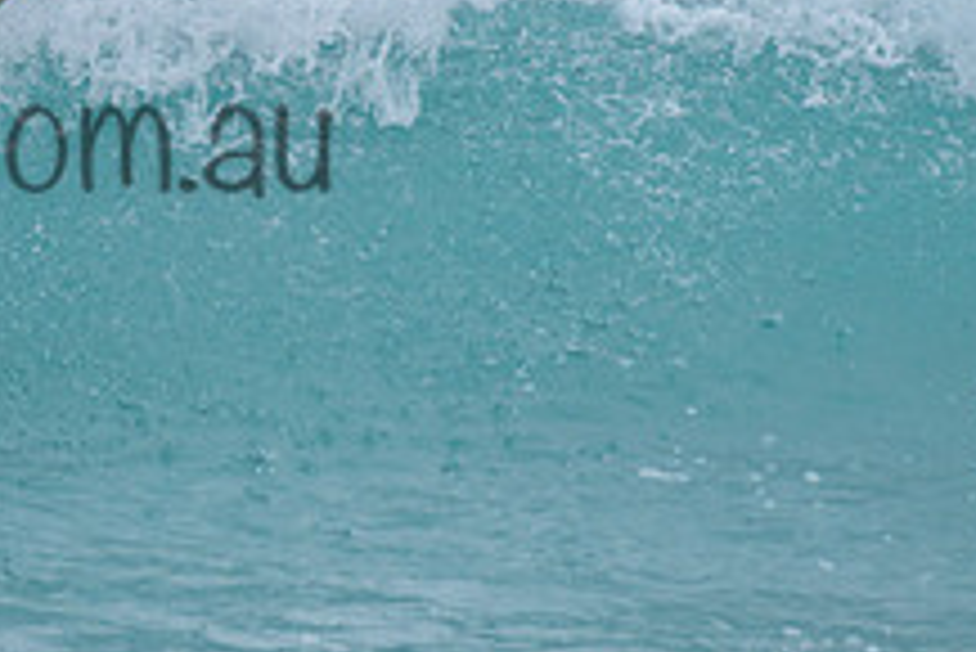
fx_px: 44463
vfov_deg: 0.8
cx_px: -179
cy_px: -109
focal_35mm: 1639
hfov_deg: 1.3
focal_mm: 500
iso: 160
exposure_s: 1/2000
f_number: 5.6
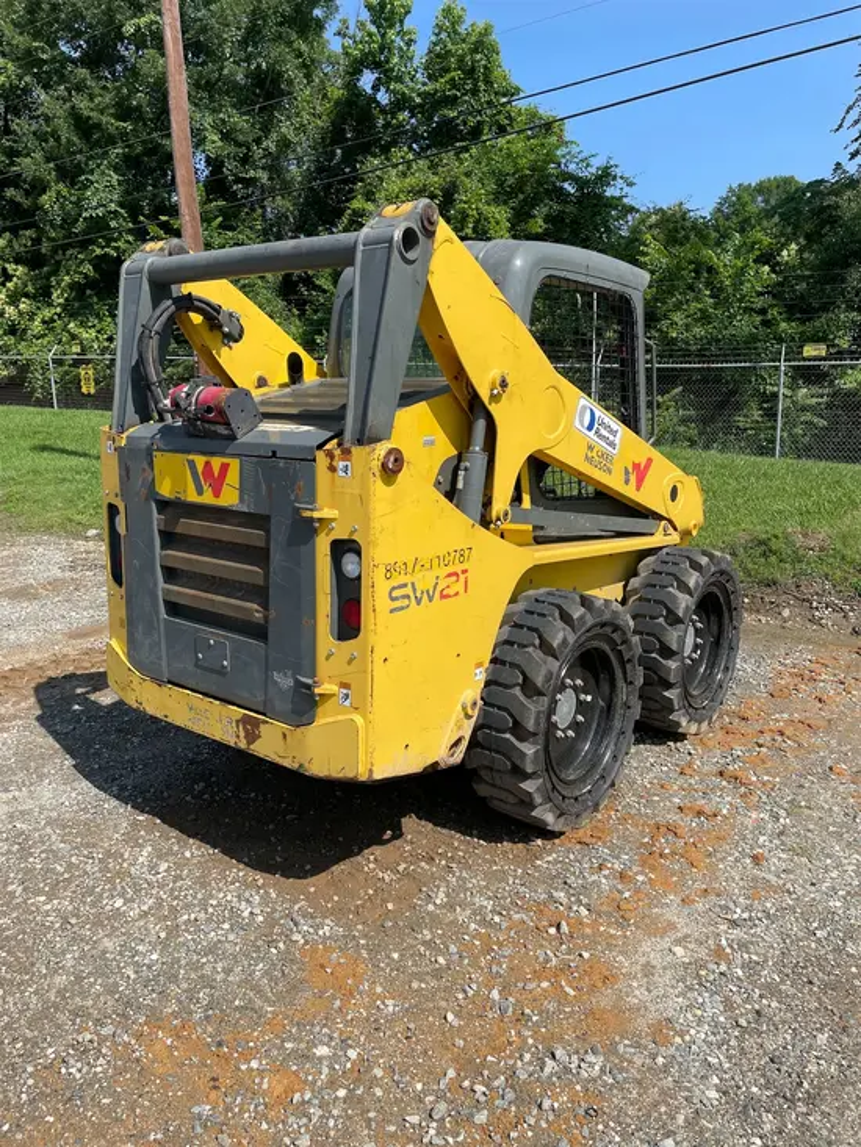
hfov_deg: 53.1
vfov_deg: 67.3
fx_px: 862
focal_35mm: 26
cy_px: 574
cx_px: 430
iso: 32
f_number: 1.6
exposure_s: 1/3509
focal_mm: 4.2
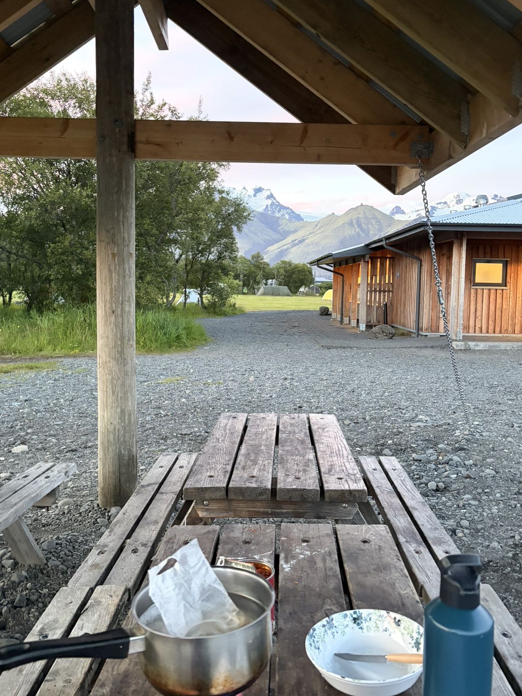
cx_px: 255
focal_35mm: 32
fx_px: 643
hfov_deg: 44.2
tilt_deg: -3.1
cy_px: 335
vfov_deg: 56.8
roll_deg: -0.6
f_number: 1.6
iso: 500
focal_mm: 5.96
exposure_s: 1/52
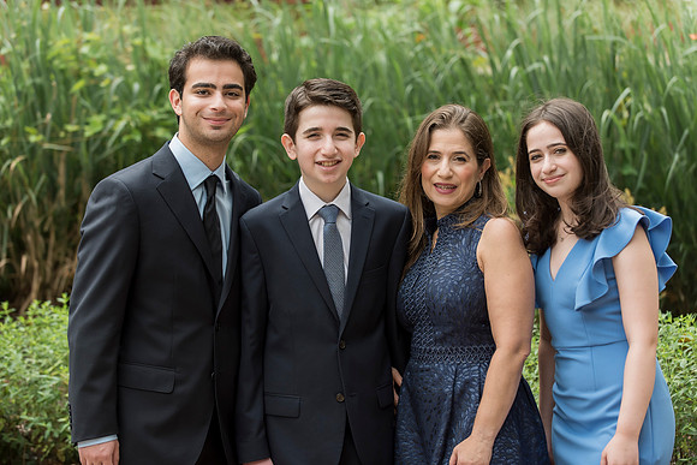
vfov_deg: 13.0
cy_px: 232
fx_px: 2033
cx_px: 348
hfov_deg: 19.5
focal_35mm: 105
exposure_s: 1/640
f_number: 3.5
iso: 400
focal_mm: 105
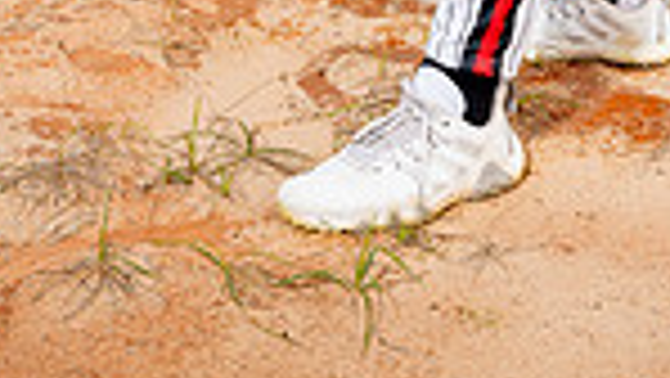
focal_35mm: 76
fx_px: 1351
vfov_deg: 12.2
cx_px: 319
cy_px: -562
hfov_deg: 27.9
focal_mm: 24
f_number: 4
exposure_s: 1/250
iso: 100
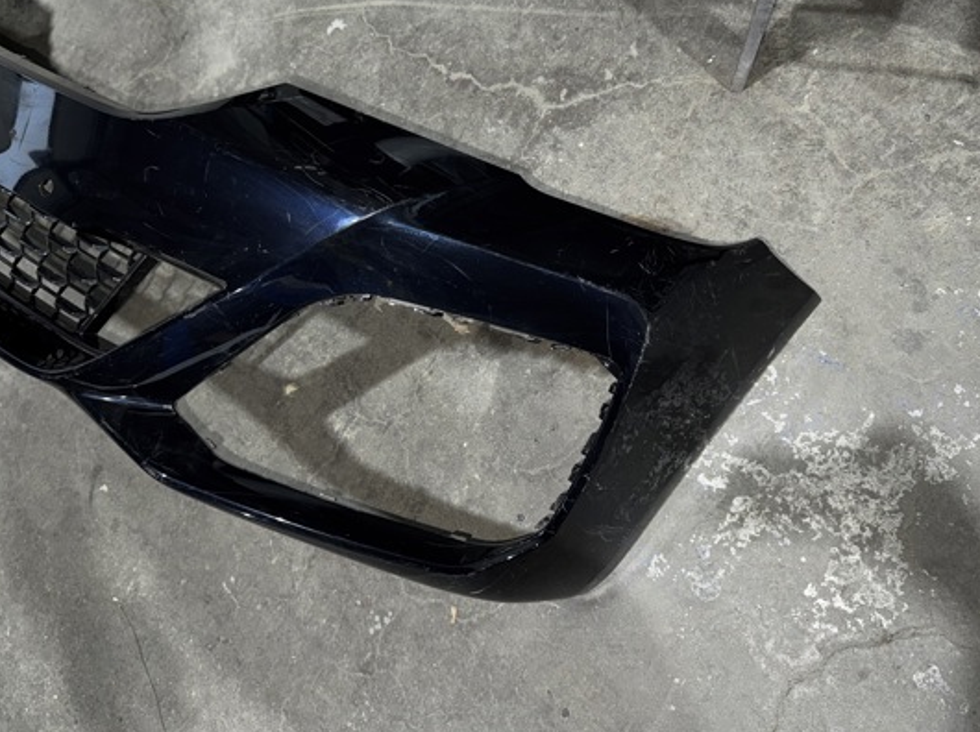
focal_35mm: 29
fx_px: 820
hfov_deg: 61.5
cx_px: 423
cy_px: 302
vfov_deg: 47.9
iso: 100
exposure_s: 1/17
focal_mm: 6.76
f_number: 1.78
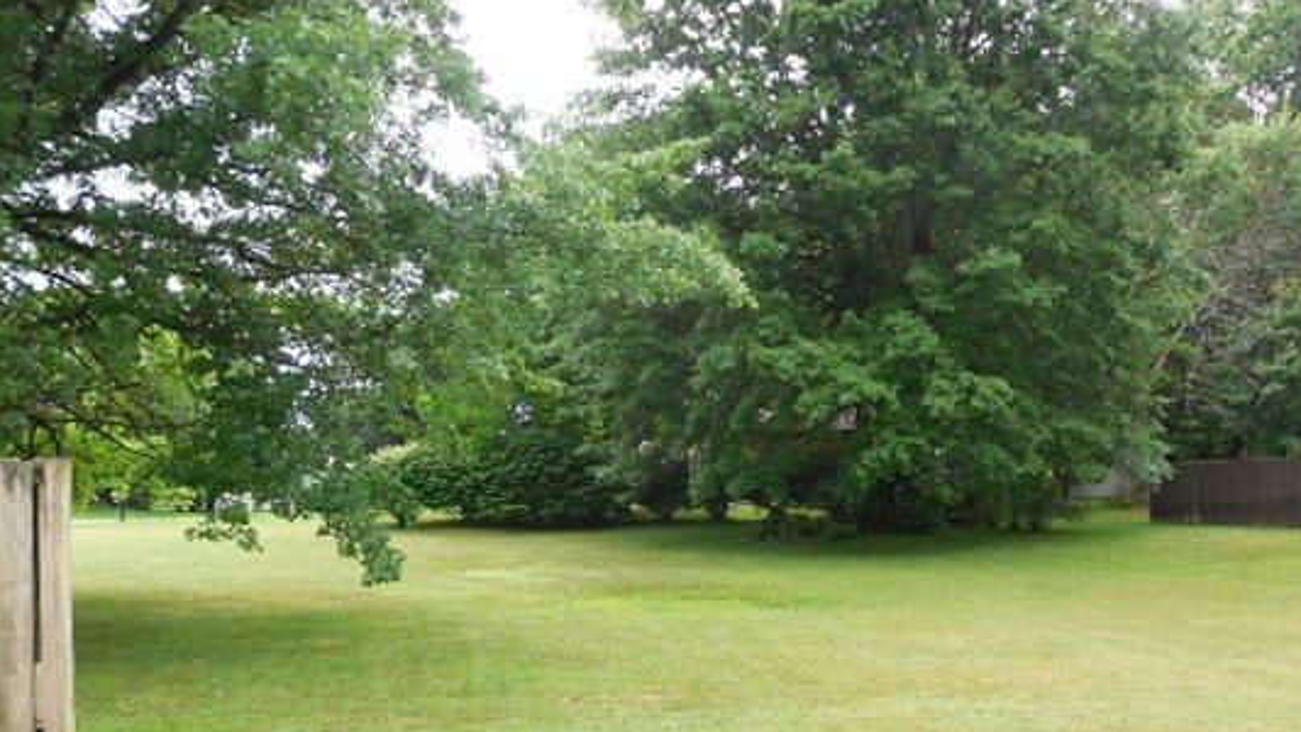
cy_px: 503
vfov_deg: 34.3
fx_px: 1173
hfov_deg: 58.0
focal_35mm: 34
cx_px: 701
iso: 125
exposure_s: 1/200
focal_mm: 4.6
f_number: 3.5
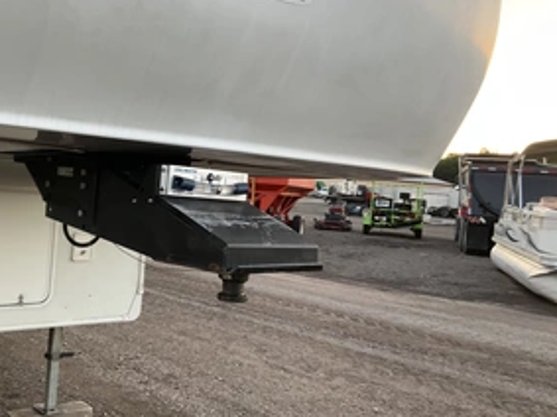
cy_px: 197
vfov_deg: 35.1
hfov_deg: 45.1
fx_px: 659
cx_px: 185
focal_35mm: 41
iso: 32
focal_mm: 3
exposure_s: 1/122
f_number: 1.8
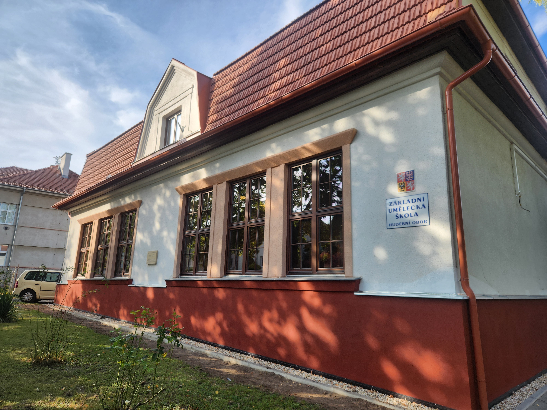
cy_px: 205
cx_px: 274
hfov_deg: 73.9
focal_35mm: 23
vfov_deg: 58.9
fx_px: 363
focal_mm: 5.4
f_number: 1.8
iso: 20
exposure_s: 1/738
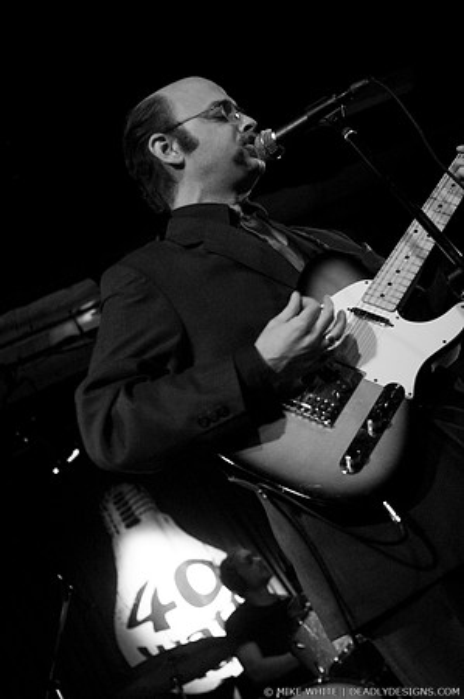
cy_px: 350
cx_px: 232
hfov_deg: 25.7
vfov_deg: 37.9
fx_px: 1017
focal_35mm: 52
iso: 800
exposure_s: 1/40
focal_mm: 35
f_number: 2.8
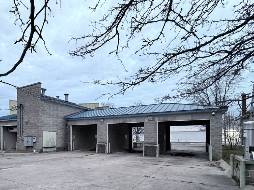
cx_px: 89
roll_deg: -0.1
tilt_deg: +0.1
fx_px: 169
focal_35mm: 23
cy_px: 136
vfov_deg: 56.7
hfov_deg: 72.1
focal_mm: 2.22
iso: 320
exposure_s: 1/65
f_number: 2.2
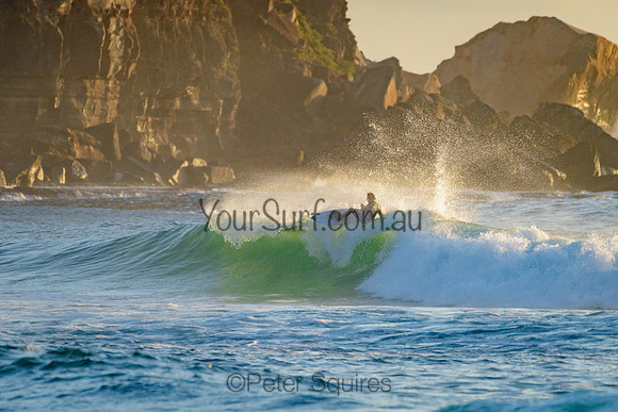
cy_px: 235
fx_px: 10521
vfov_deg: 2.2
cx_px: 294
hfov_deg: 3.4
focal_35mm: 613
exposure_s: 1/2000
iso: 640
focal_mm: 500
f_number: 5.6
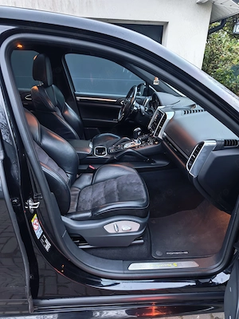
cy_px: 160
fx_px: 212
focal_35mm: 23
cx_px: 120
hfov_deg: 58.9
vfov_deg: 73.9
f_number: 1.62
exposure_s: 1/33.3
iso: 1250
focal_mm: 6.55
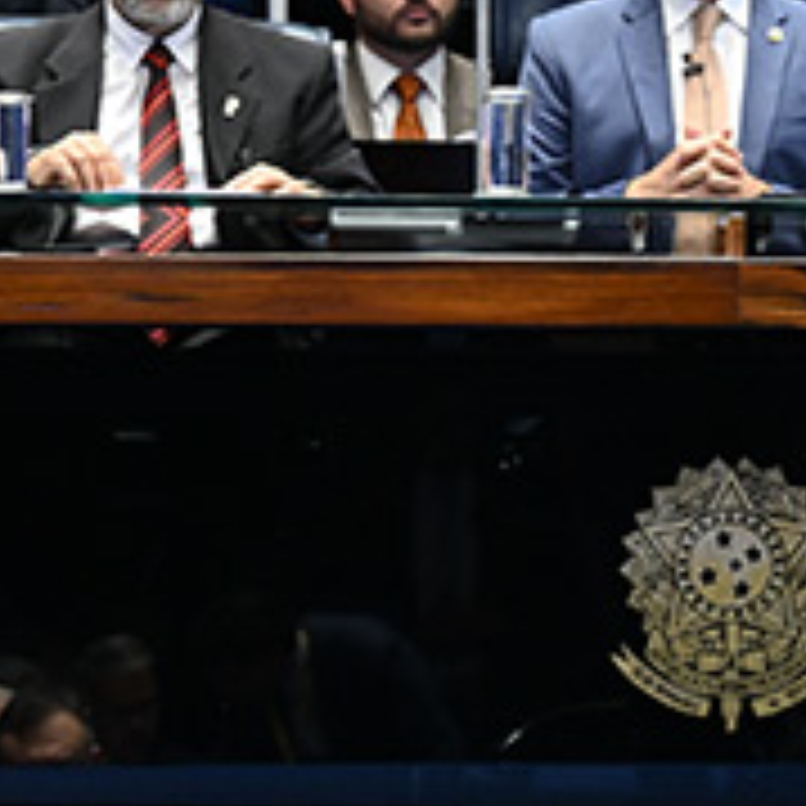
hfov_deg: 3.9
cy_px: -320
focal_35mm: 449
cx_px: 734
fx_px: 11828
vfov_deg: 3.9
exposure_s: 1/100
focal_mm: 110
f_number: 2.8
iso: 1250
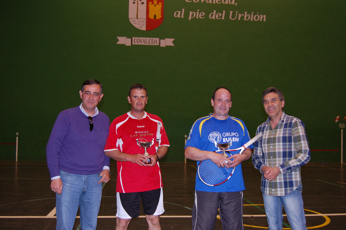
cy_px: 115
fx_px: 374
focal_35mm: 39
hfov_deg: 49.6
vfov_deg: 34.1
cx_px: 173
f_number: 4
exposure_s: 1/60
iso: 400
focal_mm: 26
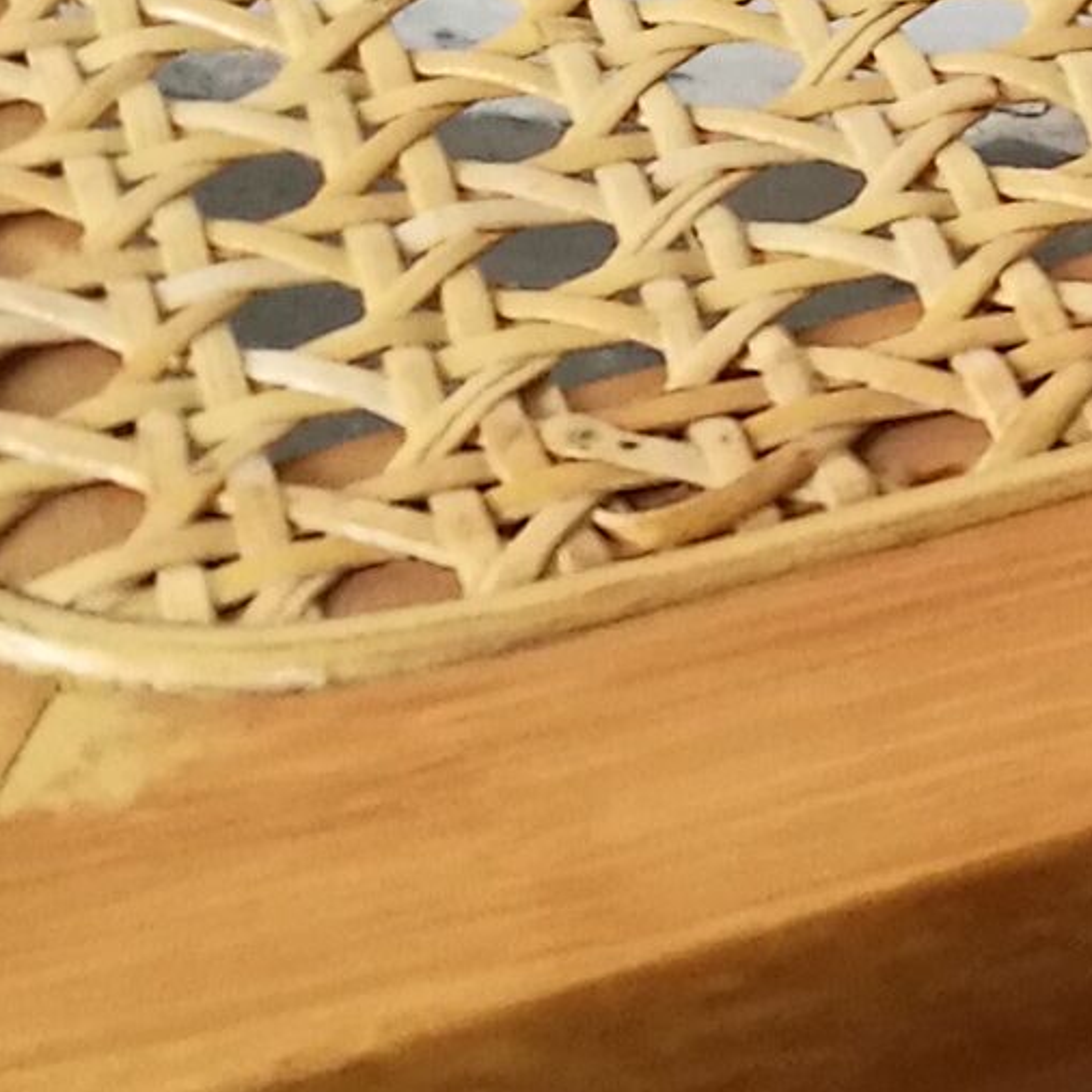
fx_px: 5496
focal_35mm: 154
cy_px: -196
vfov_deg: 11.1
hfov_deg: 10.6
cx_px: 1966
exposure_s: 1/60
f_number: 2.2
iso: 160
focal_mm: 4.5
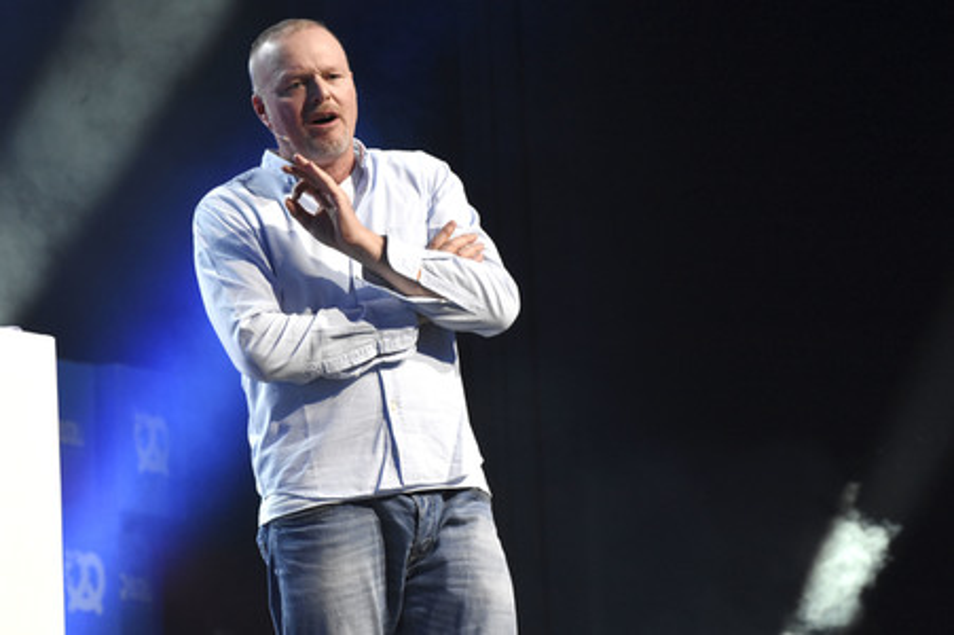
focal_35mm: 218
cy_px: 318
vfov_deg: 6.3
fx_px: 5759
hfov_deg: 9.5
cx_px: 477
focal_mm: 145
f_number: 8
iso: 3200
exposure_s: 1/125
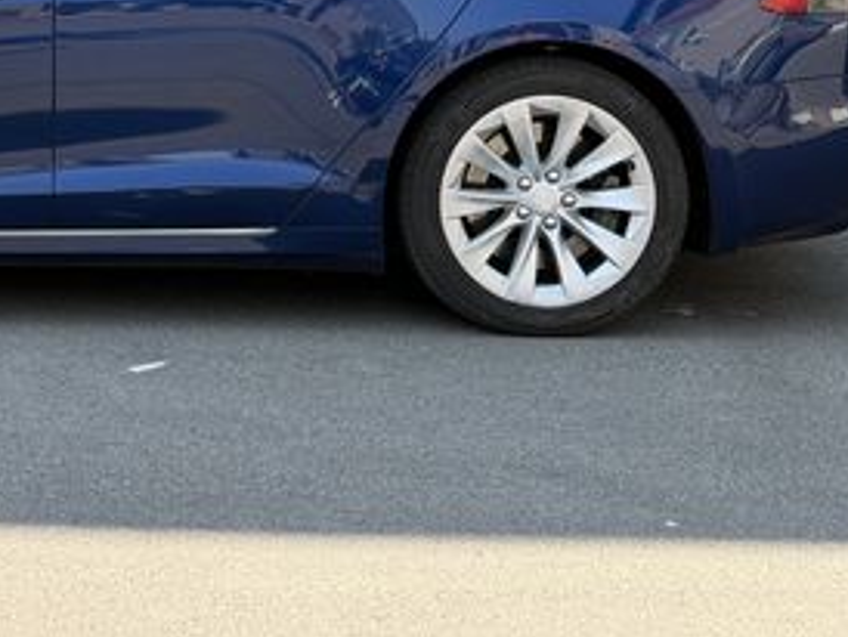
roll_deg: -1.1
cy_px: -49
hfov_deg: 17.1
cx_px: -9
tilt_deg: -2.8
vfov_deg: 13.0
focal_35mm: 112
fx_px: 2746
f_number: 1.78
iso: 64
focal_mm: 6.76
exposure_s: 1/726
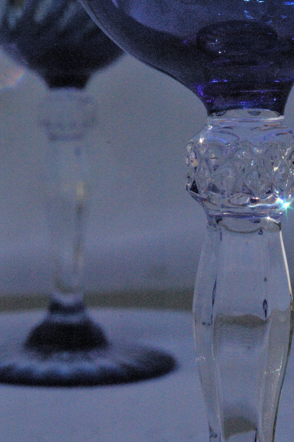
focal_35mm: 66
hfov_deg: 20.4
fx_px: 810
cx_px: 231
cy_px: 351
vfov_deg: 29.9
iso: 1600
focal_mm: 26
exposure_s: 1/1000
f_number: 13
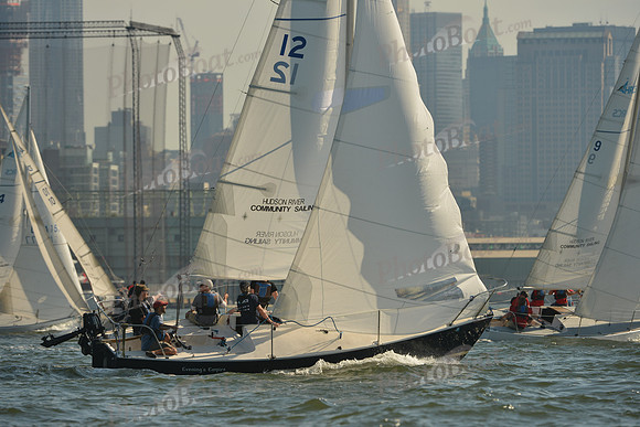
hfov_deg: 6.2
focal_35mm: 330
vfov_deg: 4.2
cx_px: 320
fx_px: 5868
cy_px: 214
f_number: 7.1
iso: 320
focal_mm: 330
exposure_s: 1/1600
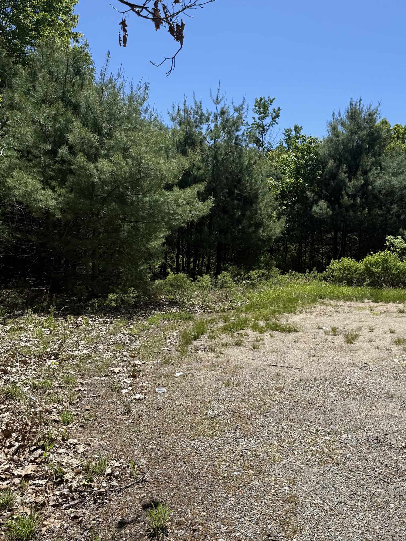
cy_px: 298
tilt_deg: -5.3
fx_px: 485
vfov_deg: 58.2
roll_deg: -1.0
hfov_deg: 45.3
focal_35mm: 31
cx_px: 236
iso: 80
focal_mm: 6.76
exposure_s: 1/4167
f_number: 1.78
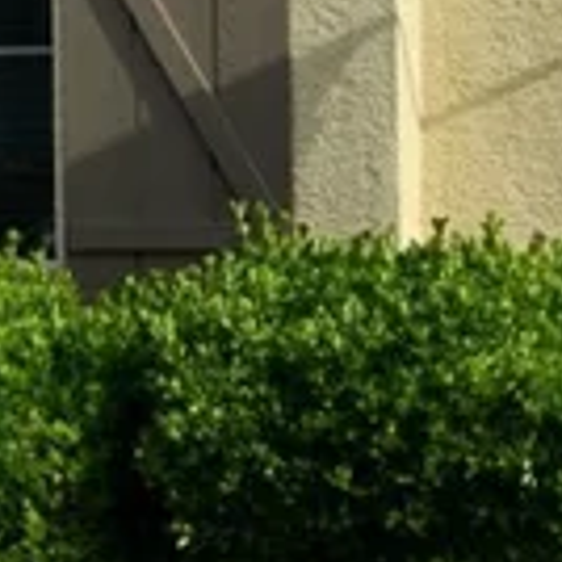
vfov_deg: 7.5
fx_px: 4298
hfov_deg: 7.1
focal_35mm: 234
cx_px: -705
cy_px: 113
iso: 100
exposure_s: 1/320
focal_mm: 24
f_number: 9
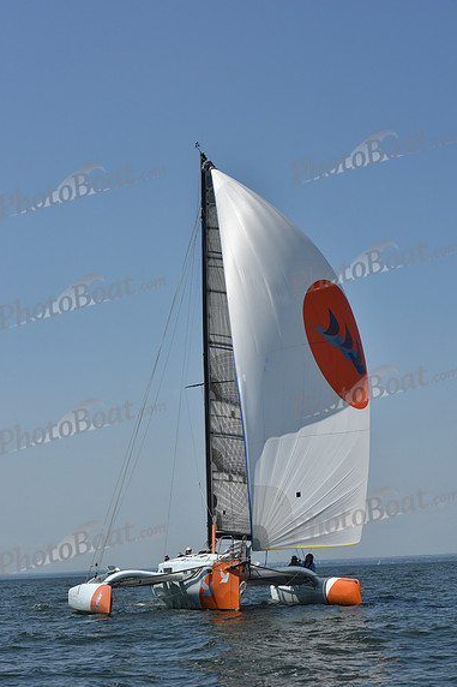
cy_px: 345
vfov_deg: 28.5
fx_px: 1353
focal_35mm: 71
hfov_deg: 19.2
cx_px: 228
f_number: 10
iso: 250
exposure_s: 1/1250
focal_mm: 70
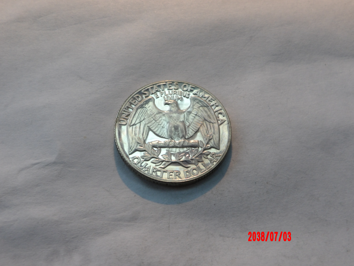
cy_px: 133
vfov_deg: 34.3
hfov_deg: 44.8
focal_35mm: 42
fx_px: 430
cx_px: 177
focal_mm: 7.6
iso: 200
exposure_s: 1/27
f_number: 4.9
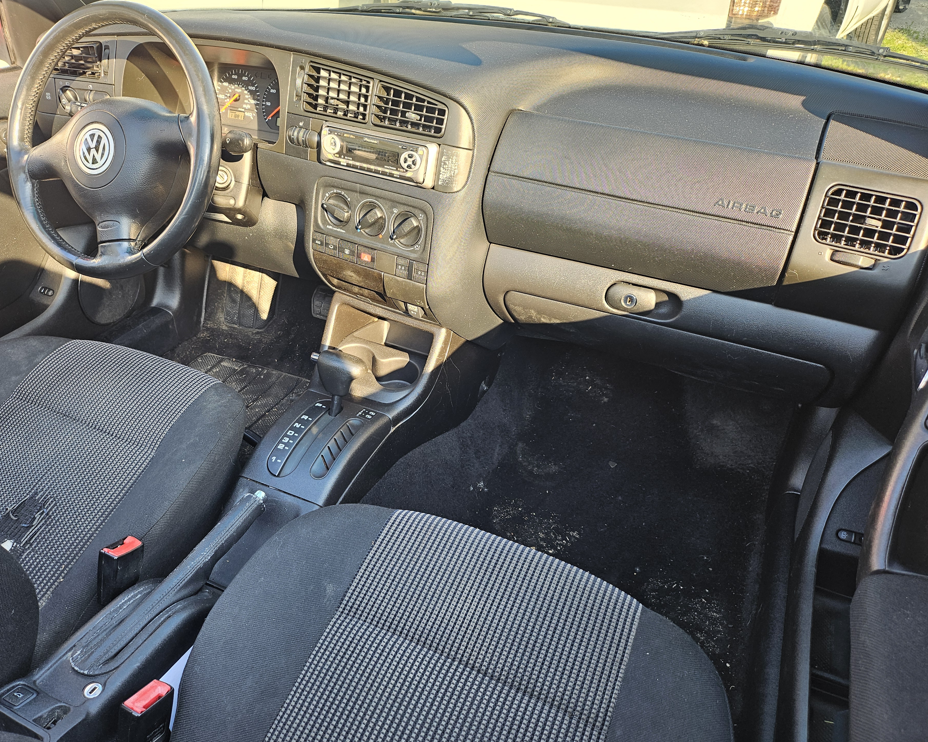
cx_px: 415
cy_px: 372
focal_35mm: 26
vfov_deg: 54.9
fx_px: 714
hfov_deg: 65.9
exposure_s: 1/180
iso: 64
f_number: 1.8
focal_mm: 5
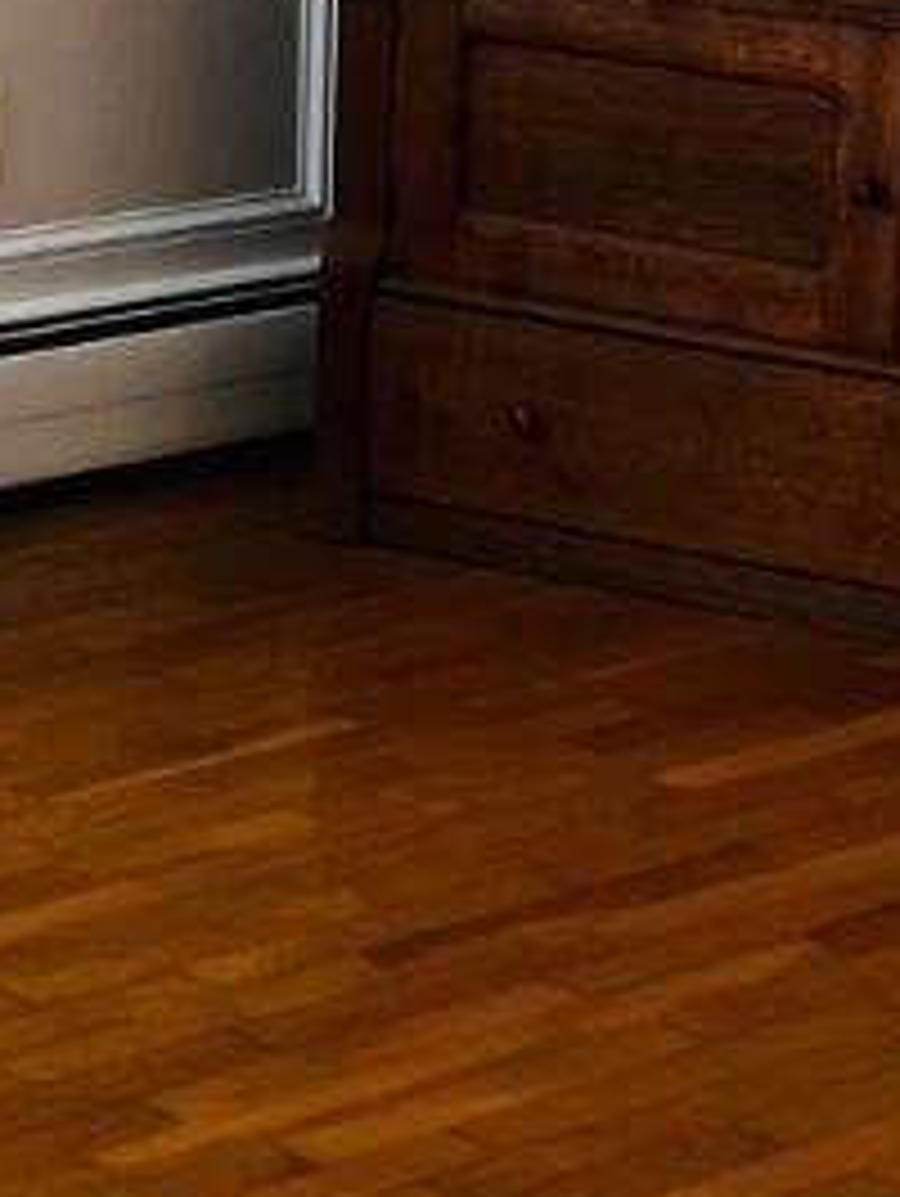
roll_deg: -2.0
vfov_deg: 12.4
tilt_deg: -1.8
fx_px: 5192
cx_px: -414
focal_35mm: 150
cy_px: -680
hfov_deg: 9.6
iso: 125
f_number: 1.5
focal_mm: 5.7
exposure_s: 1/121
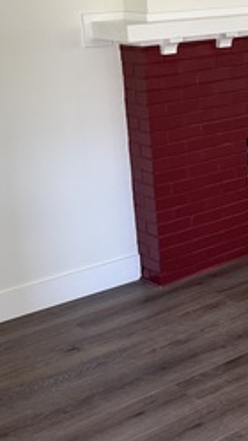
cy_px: 139
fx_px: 819
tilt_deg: -12.1
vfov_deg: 29.9
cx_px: 315
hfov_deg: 16.4
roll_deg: +1.3
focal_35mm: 70
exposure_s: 1/73
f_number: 1.78
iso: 200
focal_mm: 6.76
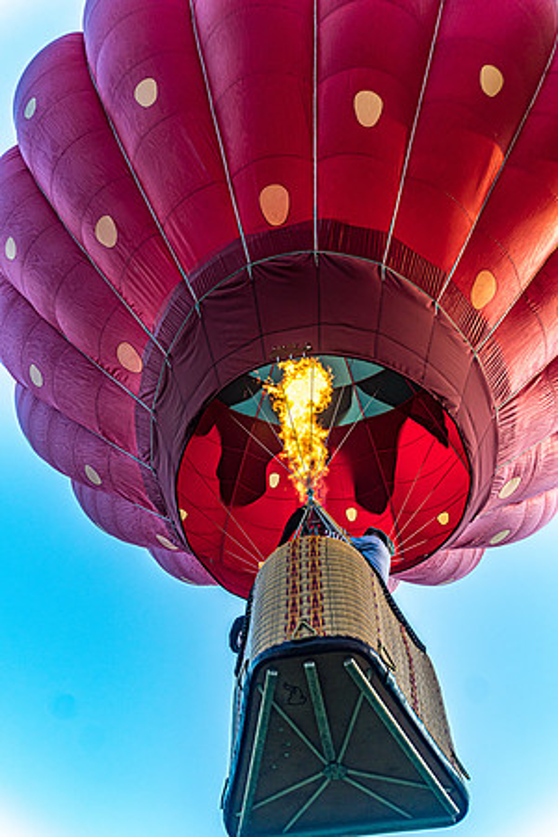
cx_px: 279
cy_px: 418
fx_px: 628
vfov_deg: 67.4
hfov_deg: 47.9
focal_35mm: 27
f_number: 5.6
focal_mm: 18
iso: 400
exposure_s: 1/250
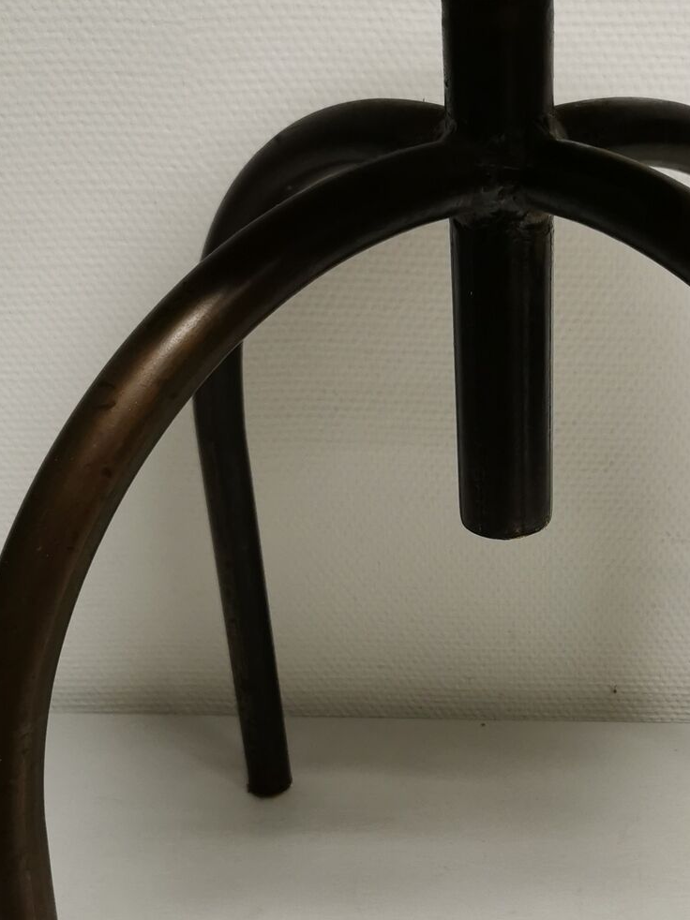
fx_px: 1462
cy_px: 605
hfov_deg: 26.2
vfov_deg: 34.7
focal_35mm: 55
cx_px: 518
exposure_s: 1/100
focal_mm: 5.58
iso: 160
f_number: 1.8
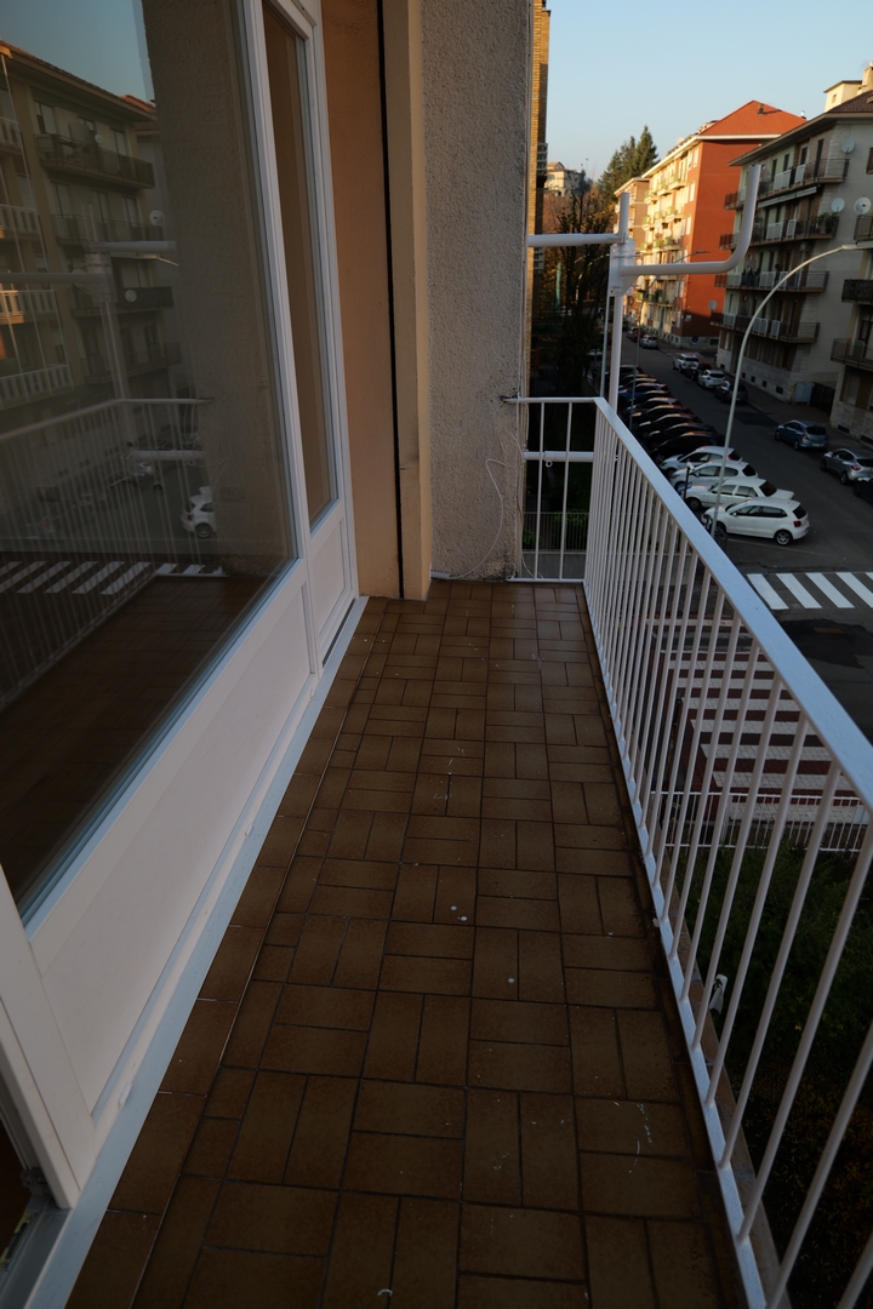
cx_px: 436
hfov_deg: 61.9
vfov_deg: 84.0
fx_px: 727
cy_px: 654
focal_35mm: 20
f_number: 3.5
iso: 100
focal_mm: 20
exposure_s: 1/125
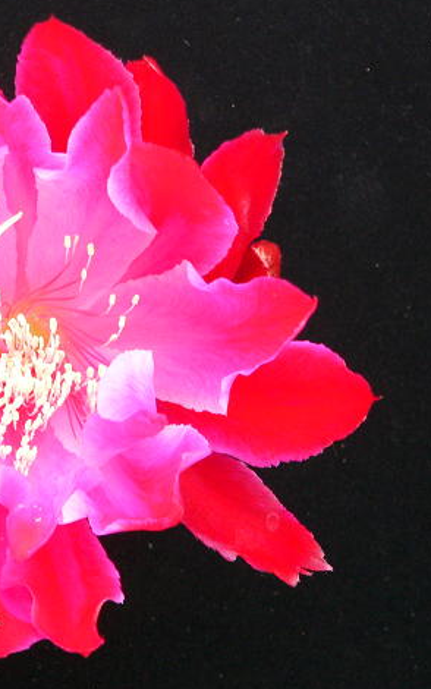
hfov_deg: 24.0
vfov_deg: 38.9
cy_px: 342
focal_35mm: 52
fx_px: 977
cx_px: 16
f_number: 2.8
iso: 200
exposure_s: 1/40
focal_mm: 6
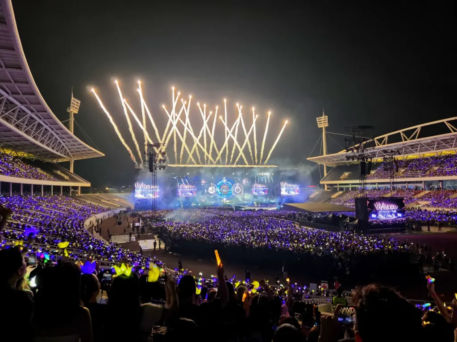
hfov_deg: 73.9
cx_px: 228
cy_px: 171
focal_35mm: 23
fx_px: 304
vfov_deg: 58.9
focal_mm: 5.4
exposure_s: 1/50
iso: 320
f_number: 1.8
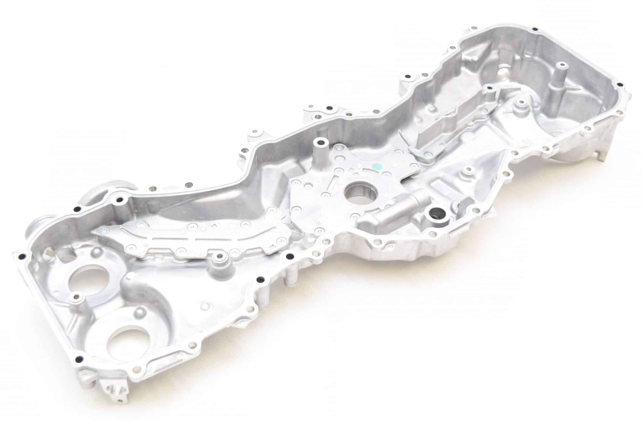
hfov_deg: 43.6
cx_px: 322
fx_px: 804
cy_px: 214
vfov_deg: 29.9
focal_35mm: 45
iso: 400
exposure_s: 1/125
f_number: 5.6
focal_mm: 30
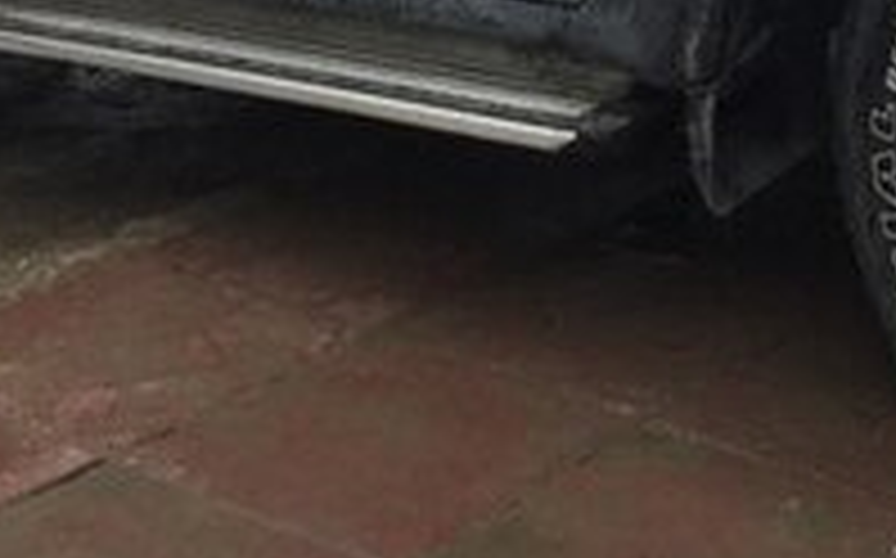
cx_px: 788
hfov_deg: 20.1
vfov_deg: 12.1
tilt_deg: -8.5
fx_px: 2489
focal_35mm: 102
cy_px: -340
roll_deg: -4.0
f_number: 2.2
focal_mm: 4.15
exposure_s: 1/732
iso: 32
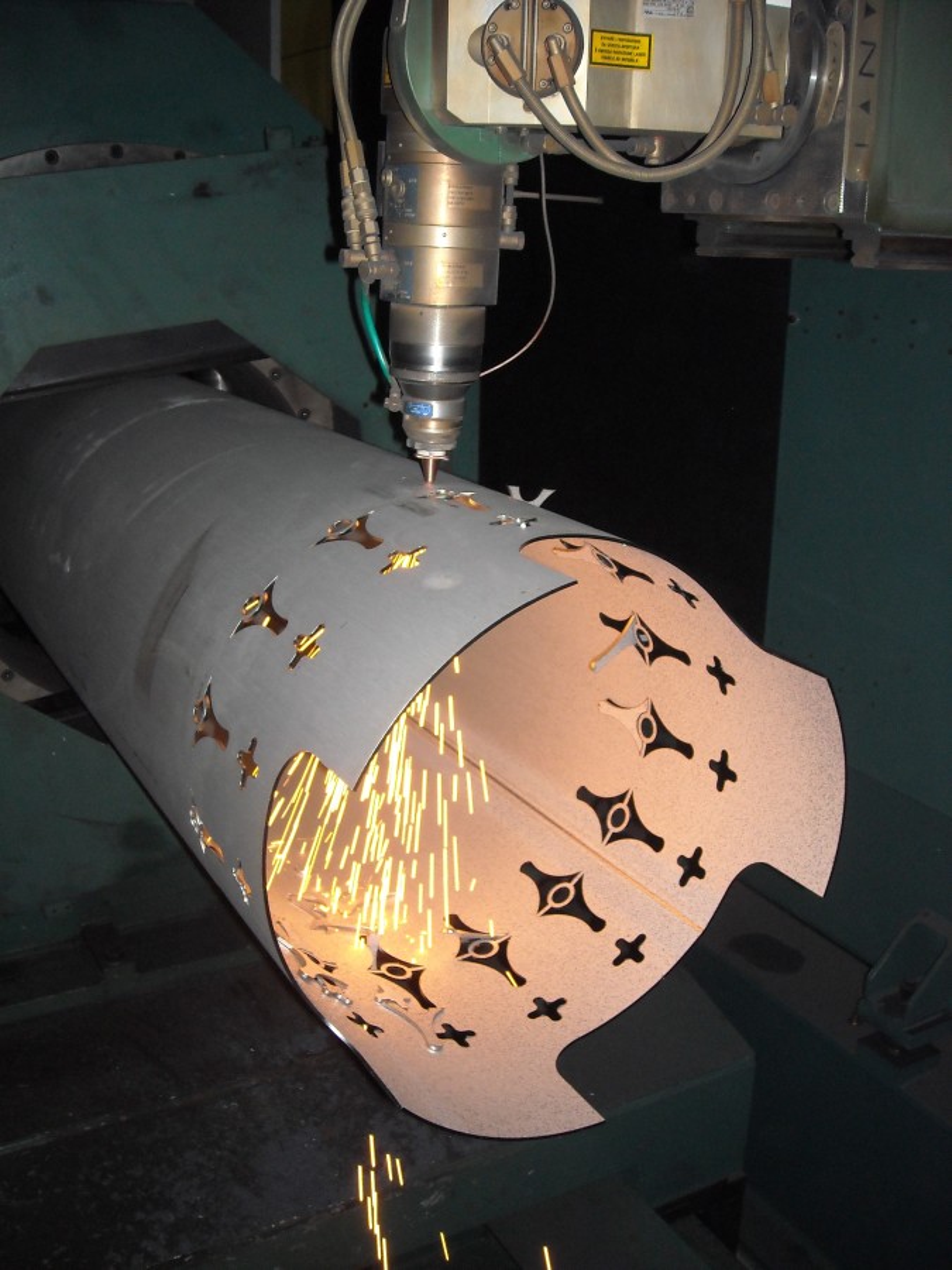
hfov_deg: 40.7
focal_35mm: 35
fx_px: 1283
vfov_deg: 52.6
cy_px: 635
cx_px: 476
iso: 200
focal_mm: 5.7
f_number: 2.8
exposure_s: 1/60
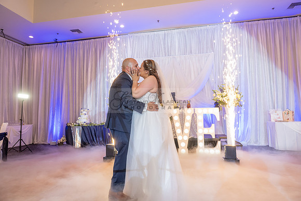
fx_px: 201
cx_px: 150
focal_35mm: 24
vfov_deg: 53.2
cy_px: 100
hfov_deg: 73.7
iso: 1600
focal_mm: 24
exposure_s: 1/200
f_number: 4
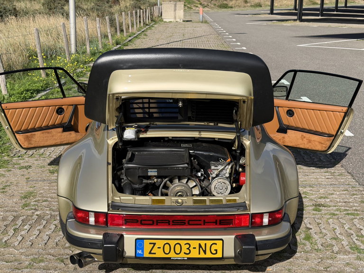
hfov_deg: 39.7
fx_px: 505
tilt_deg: -16.5
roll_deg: +0.0
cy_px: 136
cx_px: 182
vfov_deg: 30.3
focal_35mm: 48
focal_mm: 6.76
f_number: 1.78
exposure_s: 1/6536
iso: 100
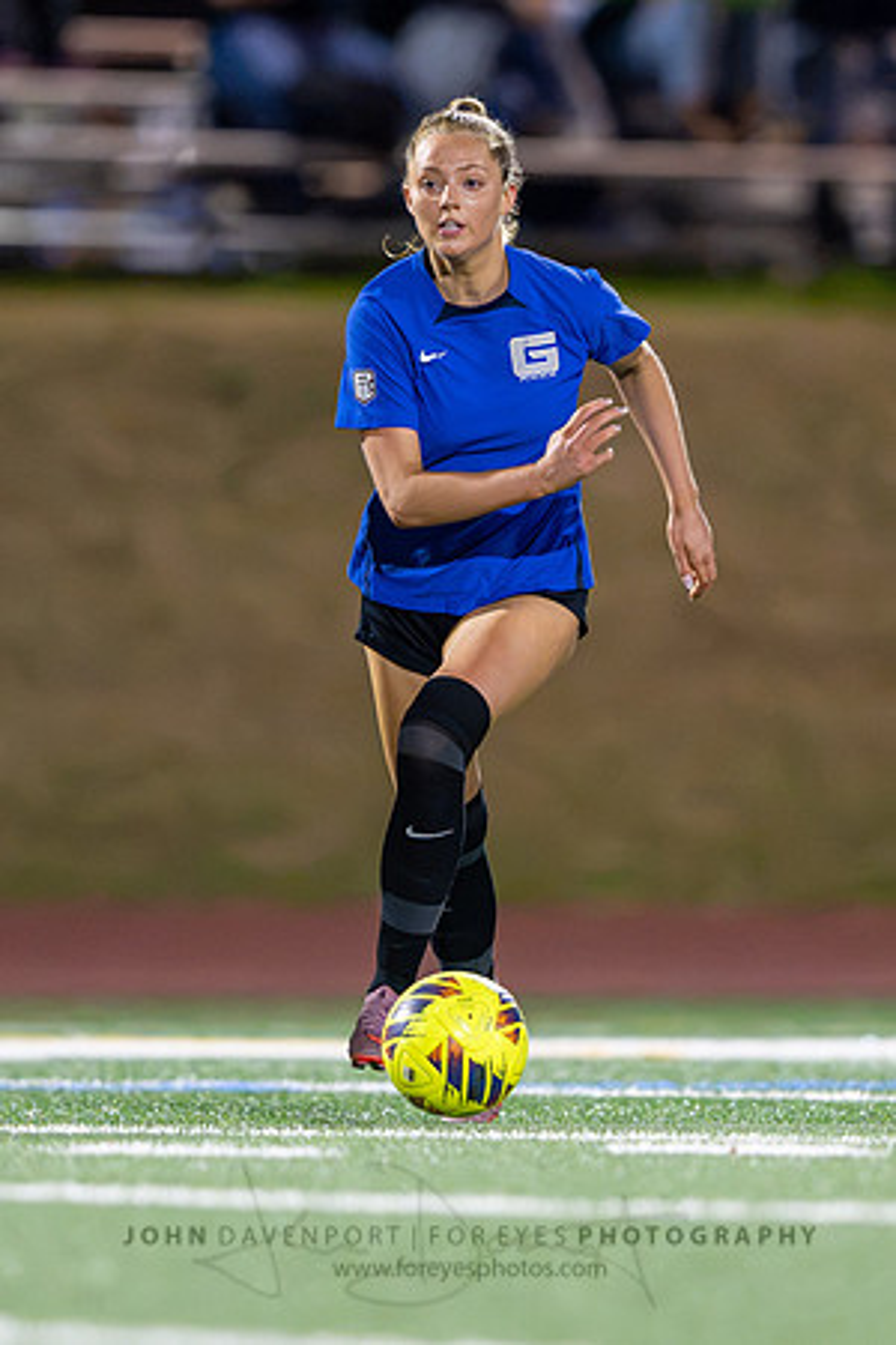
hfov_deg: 1.4
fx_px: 37249
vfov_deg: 2.1
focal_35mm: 998
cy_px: 674
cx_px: 631
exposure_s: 1/1000
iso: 10000
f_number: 2.8
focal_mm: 400
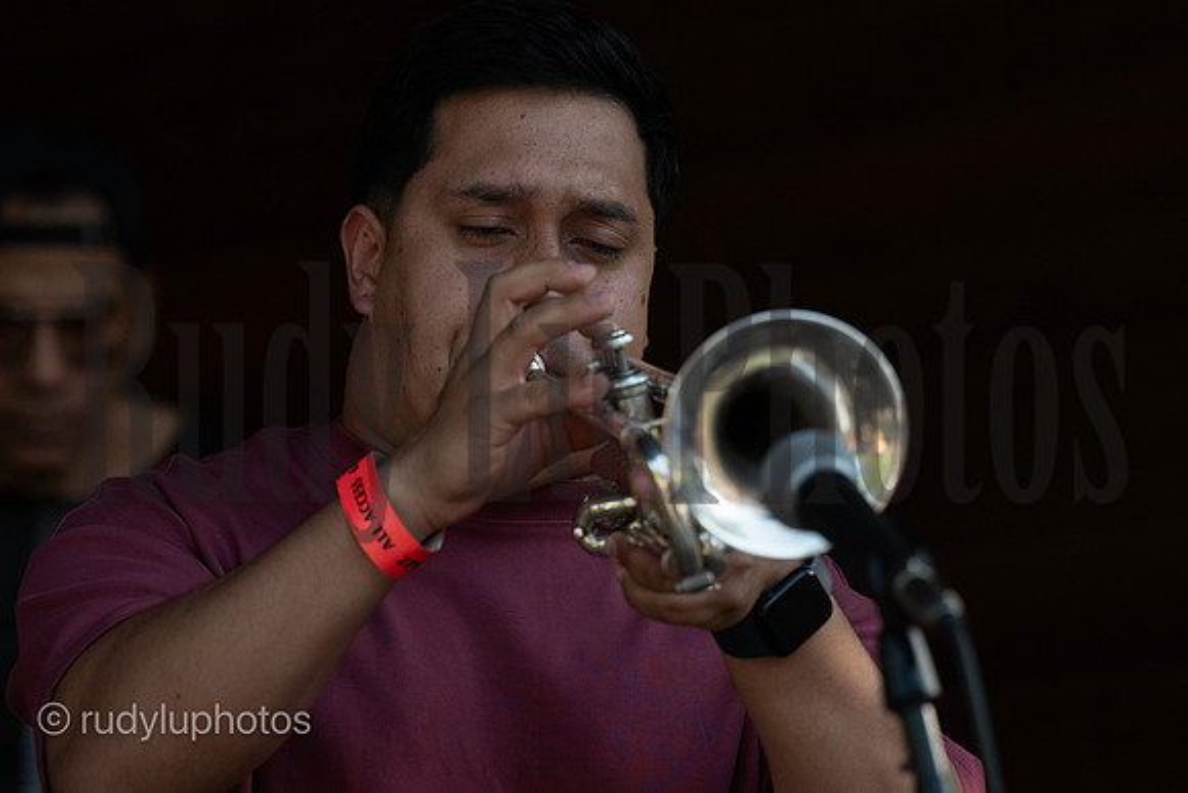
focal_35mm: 255
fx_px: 8417
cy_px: 396
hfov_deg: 8.1
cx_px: 594
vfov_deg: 5.4
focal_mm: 170
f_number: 4
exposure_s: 1/3200
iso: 2500
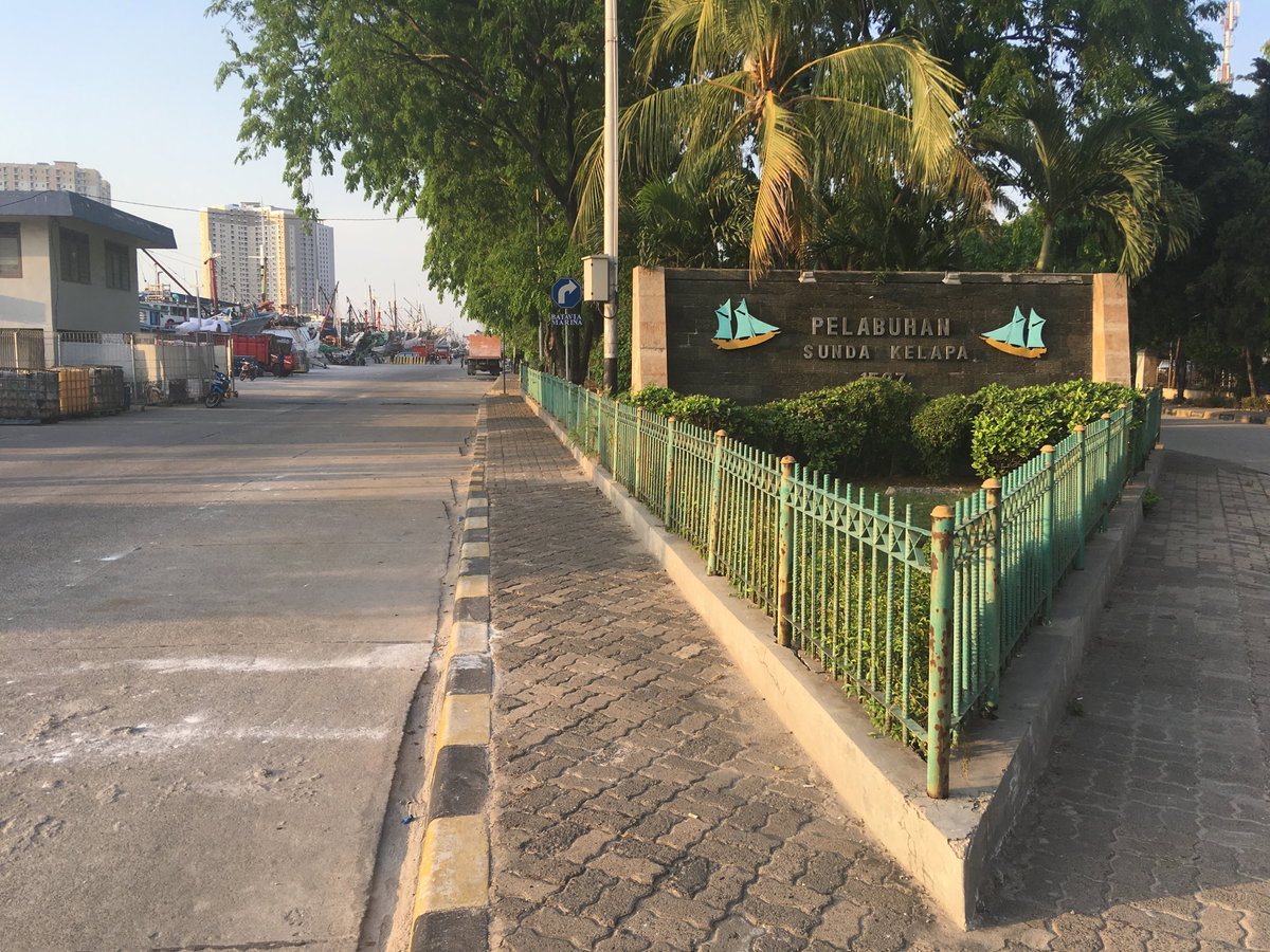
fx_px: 1064
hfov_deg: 61.7
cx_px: 635
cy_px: 476
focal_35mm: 29
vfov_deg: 48.2
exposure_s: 1/349
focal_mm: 4.15
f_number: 2.2
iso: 25
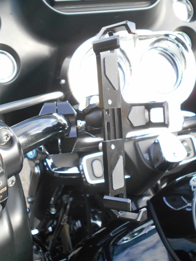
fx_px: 332
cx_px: 98
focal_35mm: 44
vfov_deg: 42.9
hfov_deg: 32.9
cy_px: 130
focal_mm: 7.7
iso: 360
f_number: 4.2
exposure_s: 1/250
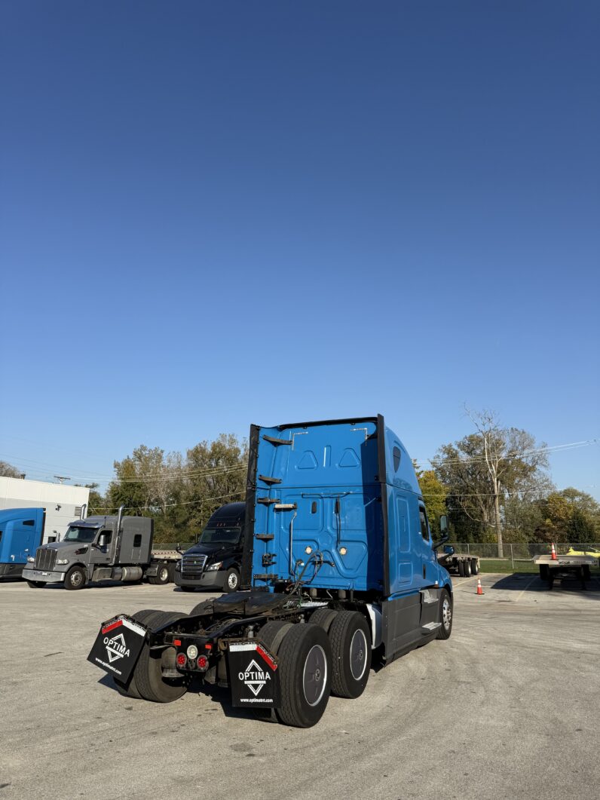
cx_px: 300
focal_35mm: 24
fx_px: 555
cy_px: 400
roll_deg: -0.6
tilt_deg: +15.3
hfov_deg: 56.8
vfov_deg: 71.6
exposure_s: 1/4673
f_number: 1.78
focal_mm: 6.76
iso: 80
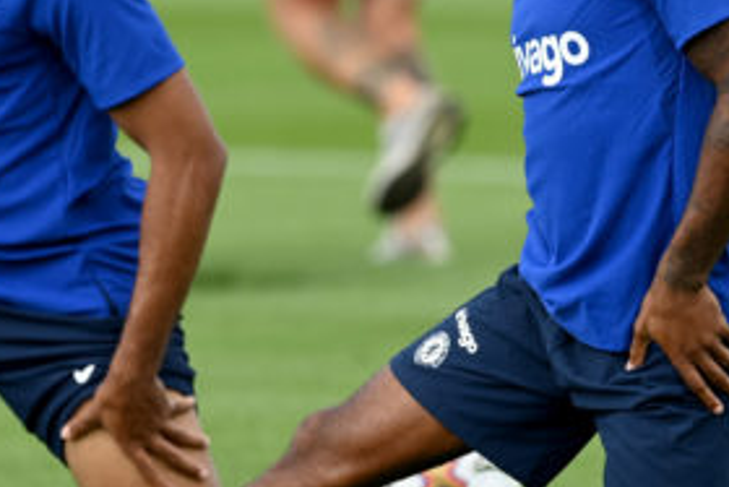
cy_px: 161
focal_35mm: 1071
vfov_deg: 1.3
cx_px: 253
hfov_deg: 1.9
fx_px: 21698
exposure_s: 1/1000
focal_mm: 400
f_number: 4.5
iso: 400
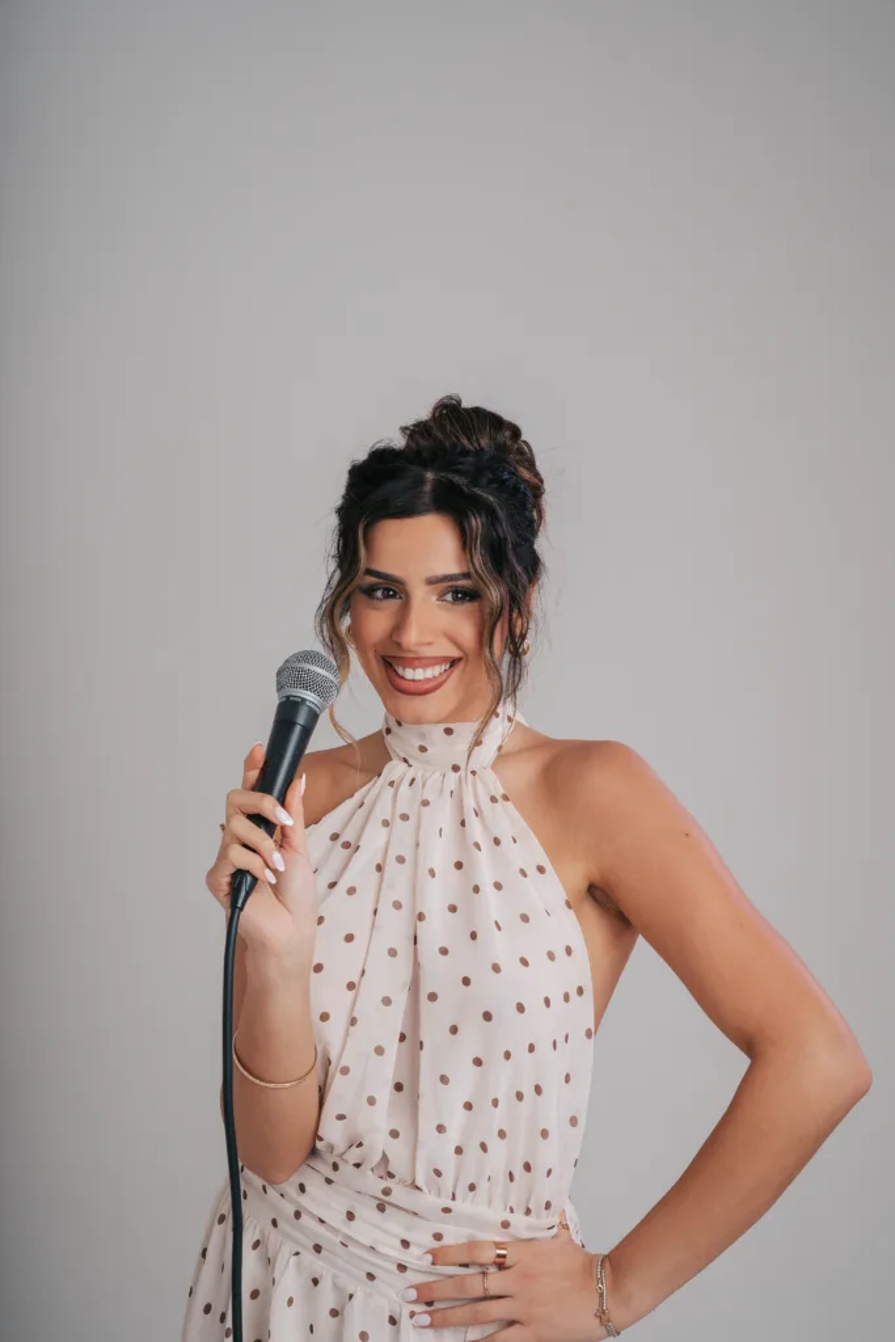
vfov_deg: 32.9
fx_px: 2274
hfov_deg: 22.3
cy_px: 671
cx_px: 448
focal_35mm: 61
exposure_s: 1/160
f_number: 8
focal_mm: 61
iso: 100
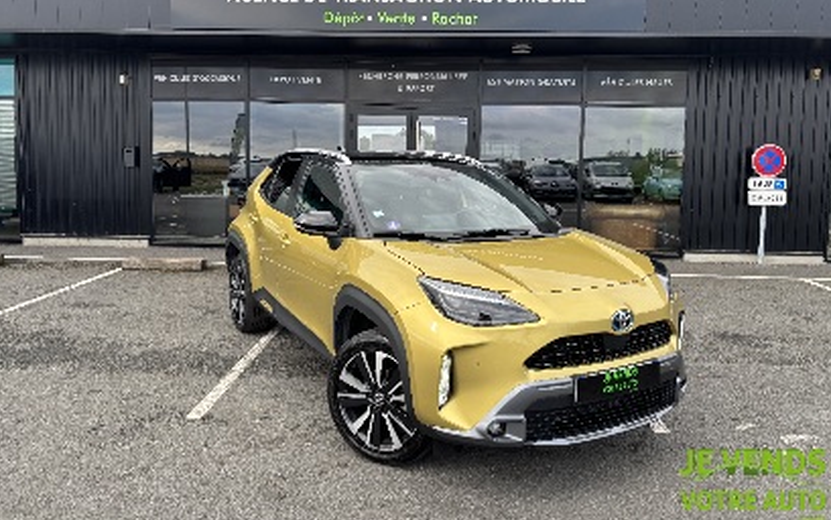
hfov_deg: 66.4
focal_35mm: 28
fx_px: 634
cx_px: 414
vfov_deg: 44.4
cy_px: 209
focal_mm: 5.96
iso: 50
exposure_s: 1/880
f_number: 1.6
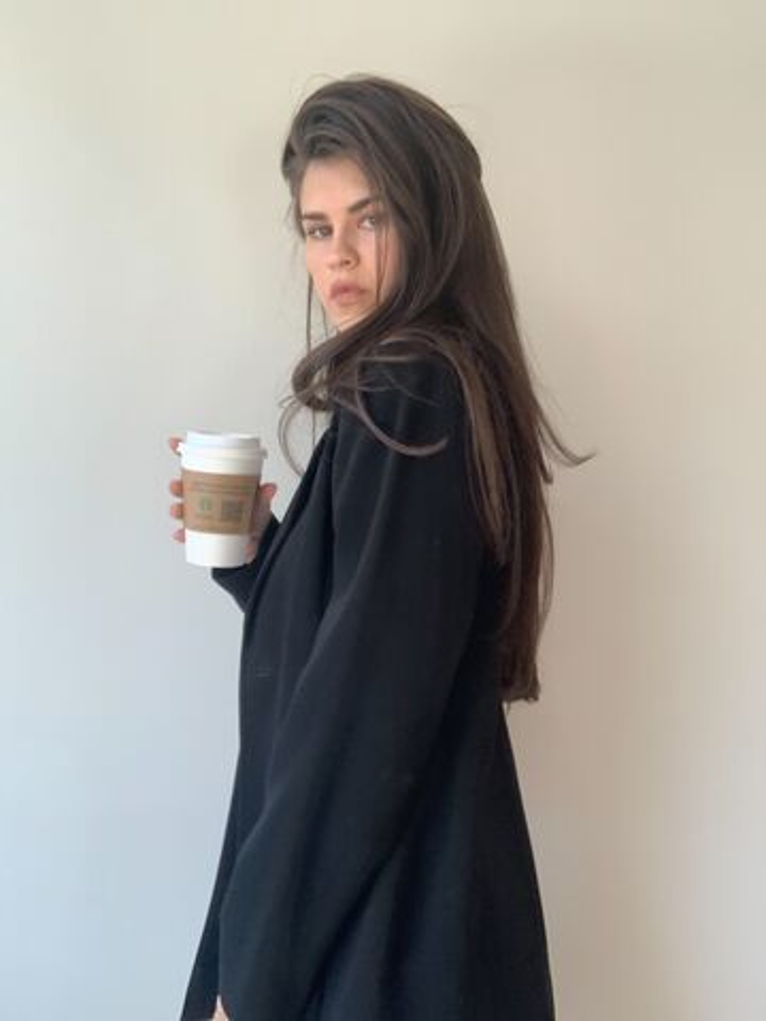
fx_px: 944
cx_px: 383
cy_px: 510
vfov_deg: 56.8
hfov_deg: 44.2
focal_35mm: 32
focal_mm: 2.87
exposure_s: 1/60
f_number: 2.2
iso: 80
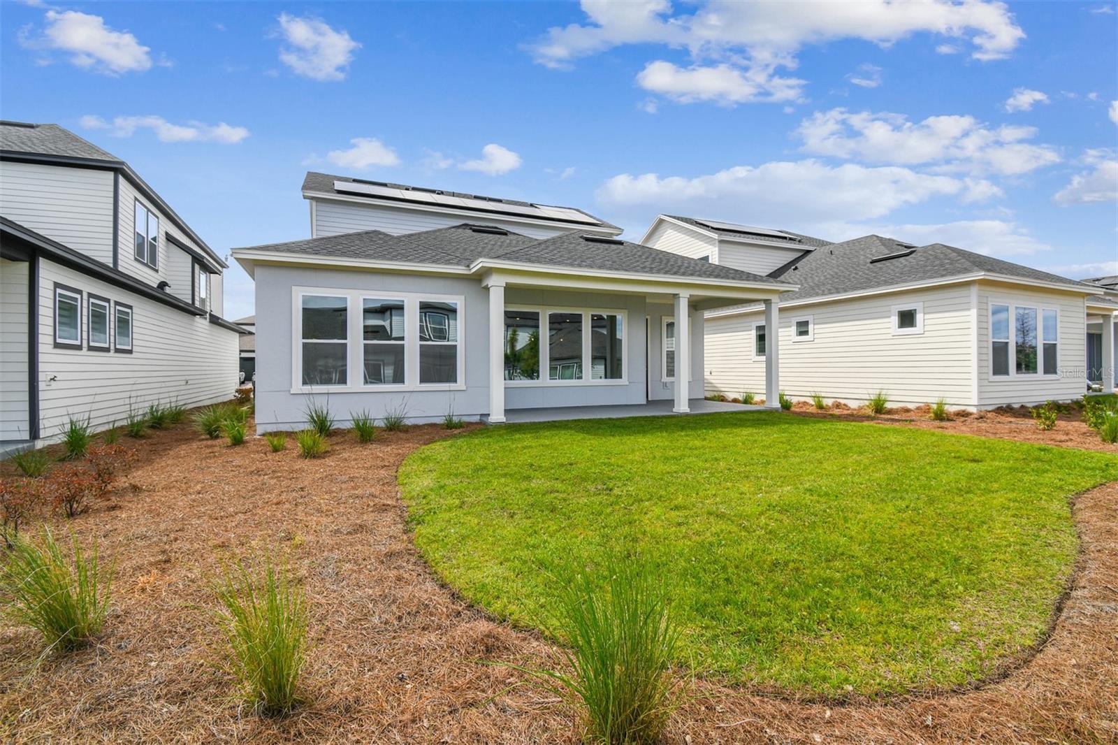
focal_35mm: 15
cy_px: 372
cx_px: 559
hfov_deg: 100.4
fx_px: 466
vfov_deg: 77.3
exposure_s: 1/320
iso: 100
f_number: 7.1
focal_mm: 10
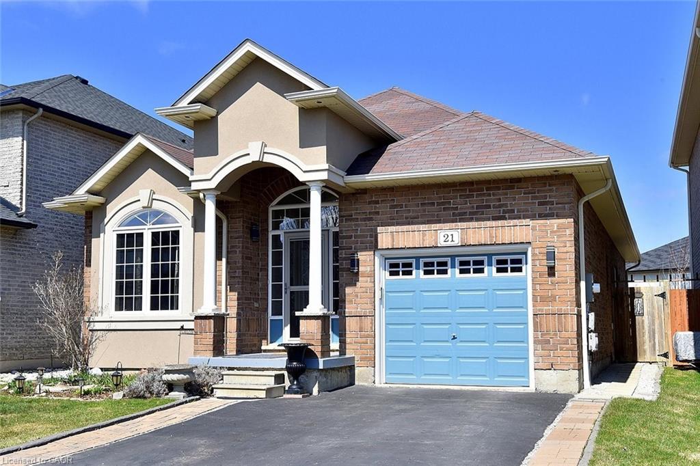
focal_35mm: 32
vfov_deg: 41.1
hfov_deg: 58.7
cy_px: 233
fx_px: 622
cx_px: 350
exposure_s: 1/500
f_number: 11
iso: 500
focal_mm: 32
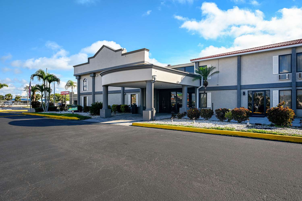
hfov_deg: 81.2
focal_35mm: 21
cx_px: 151
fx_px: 176
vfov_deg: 59.4
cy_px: 100
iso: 100
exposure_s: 1/200
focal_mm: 21
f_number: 8
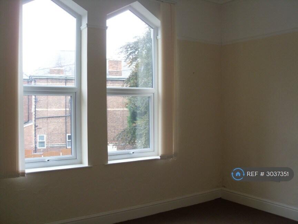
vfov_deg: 38.7
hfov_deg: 50.1
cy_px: 112
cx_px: 149
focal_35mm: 37
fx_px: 319
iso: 80
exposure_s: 1/125
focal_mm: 6.3
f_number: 2.8
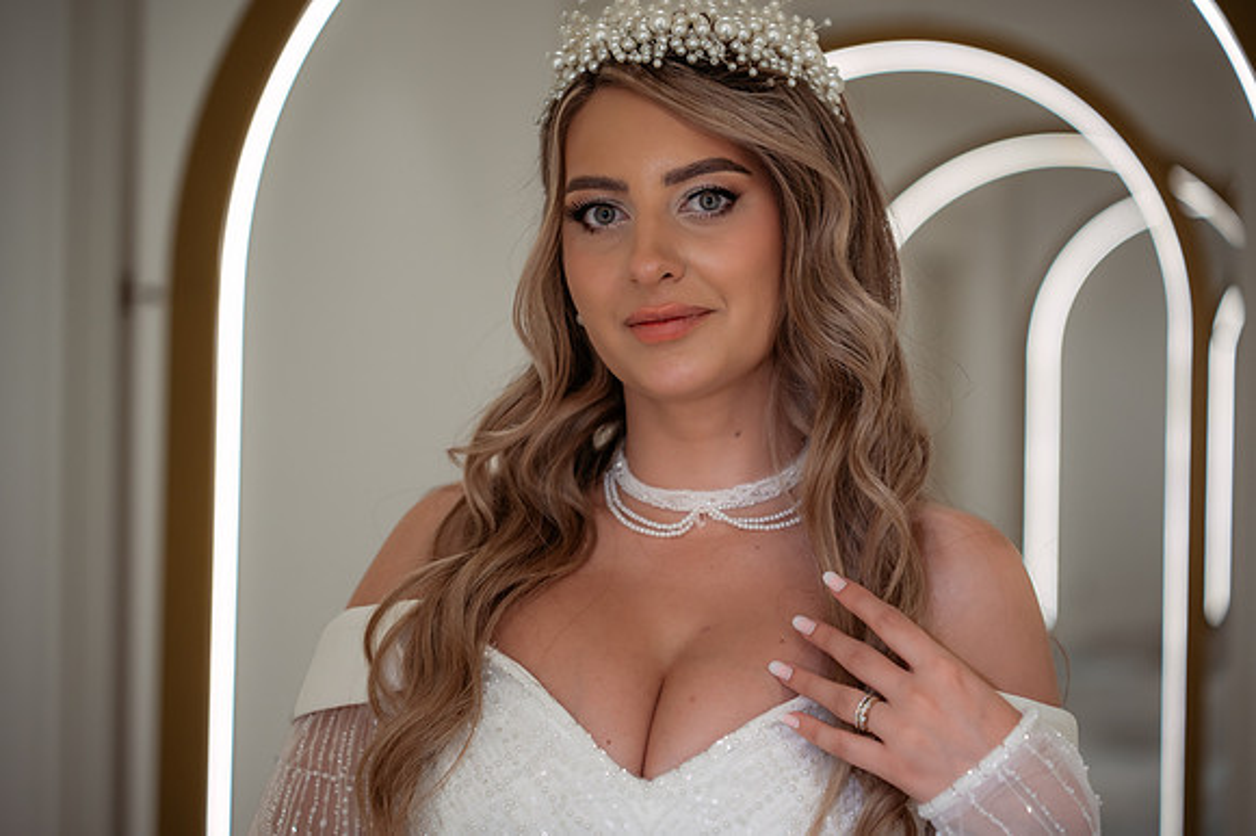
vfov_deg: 18.2
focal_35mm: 75
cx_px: 628
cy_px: 418
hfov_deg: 27.0
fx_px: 2615
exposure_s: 1/160
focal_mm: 75
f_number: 2.8
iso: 500
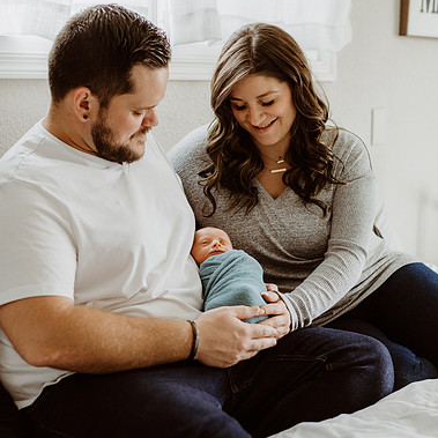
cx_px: 243
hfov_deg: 26.5
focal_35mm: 65
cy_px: 218
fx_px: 930
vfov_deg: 26.5
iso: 500
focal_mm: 50
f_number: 2.8
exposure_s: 1/160
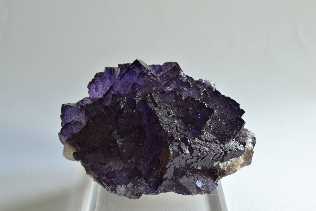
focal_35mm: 57
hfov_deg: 35.1
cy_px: 106
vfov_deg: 23.8
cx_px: 158
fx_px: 500
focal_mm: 38
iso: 100
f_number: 9
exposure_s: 1/5
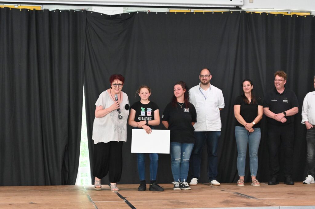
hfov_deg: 27.0
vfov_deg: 18.2
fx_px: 656
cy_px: 104
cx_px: 158
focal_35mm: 75
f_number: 6.3
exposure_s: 1/80
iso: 5600
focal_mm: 50
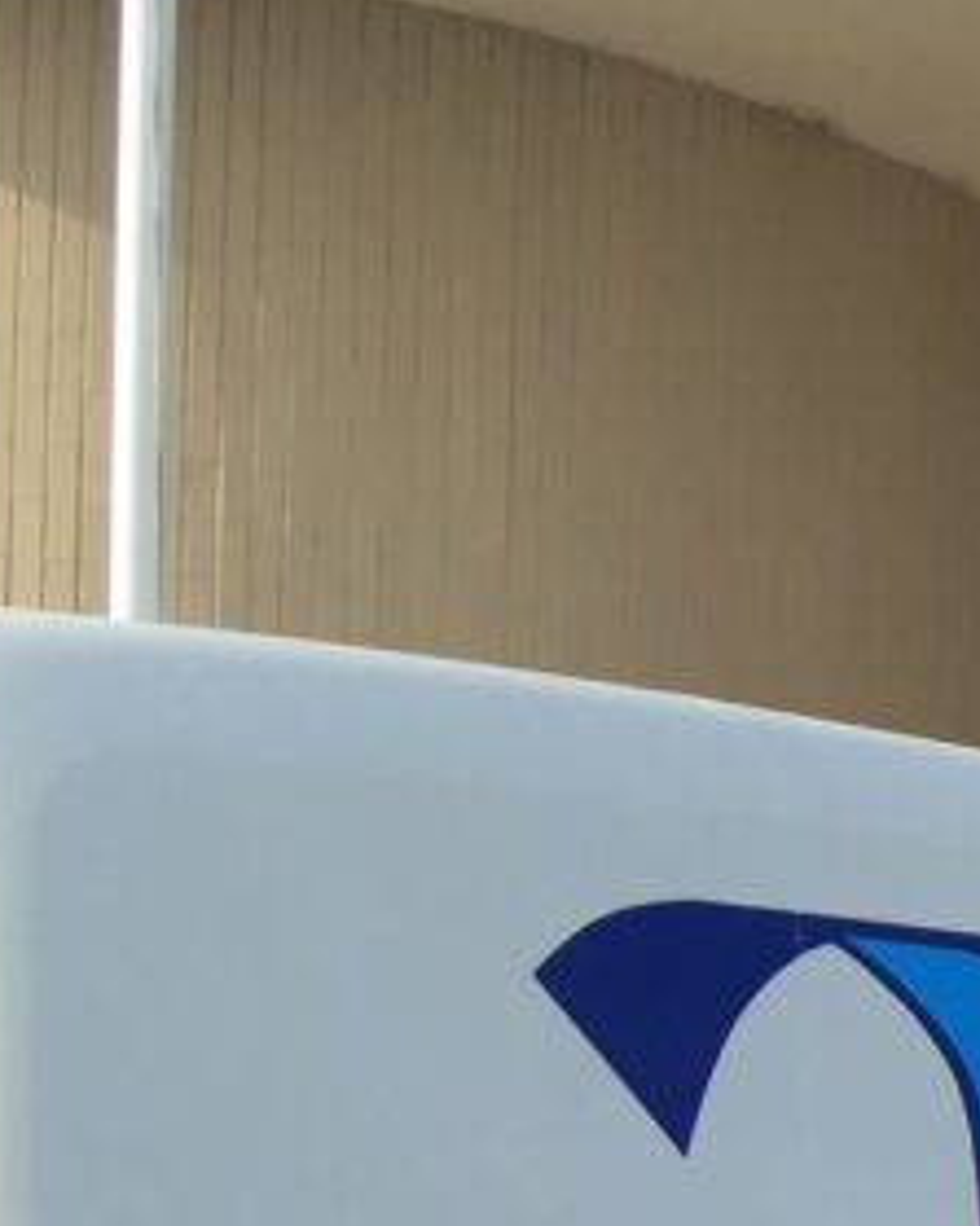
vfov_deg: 17.8
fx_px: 3773
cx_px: 2123
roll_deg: -2.4
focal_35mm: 104
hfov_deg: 12.5
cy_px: 1367
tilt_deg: -1.7
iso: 32
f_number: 2.2
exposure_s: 1/879
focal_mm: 4.15
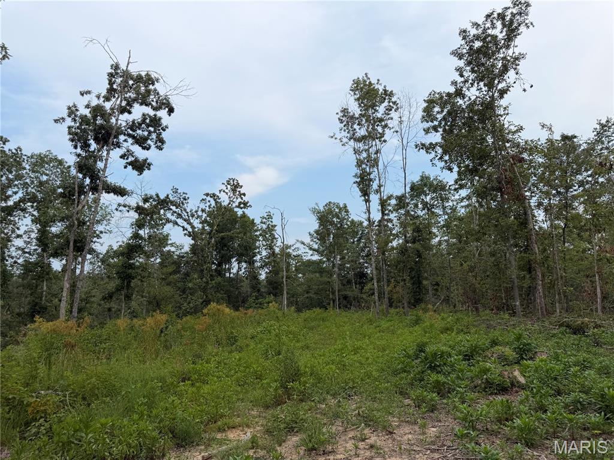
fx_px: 426
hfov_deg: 71.6
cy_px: 230
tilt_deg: +7.8
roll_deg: +1.3
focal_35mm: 24
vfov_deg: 56.8
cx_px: 307
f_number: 1.78
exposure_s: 1/3021
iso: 80
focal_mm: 6.76
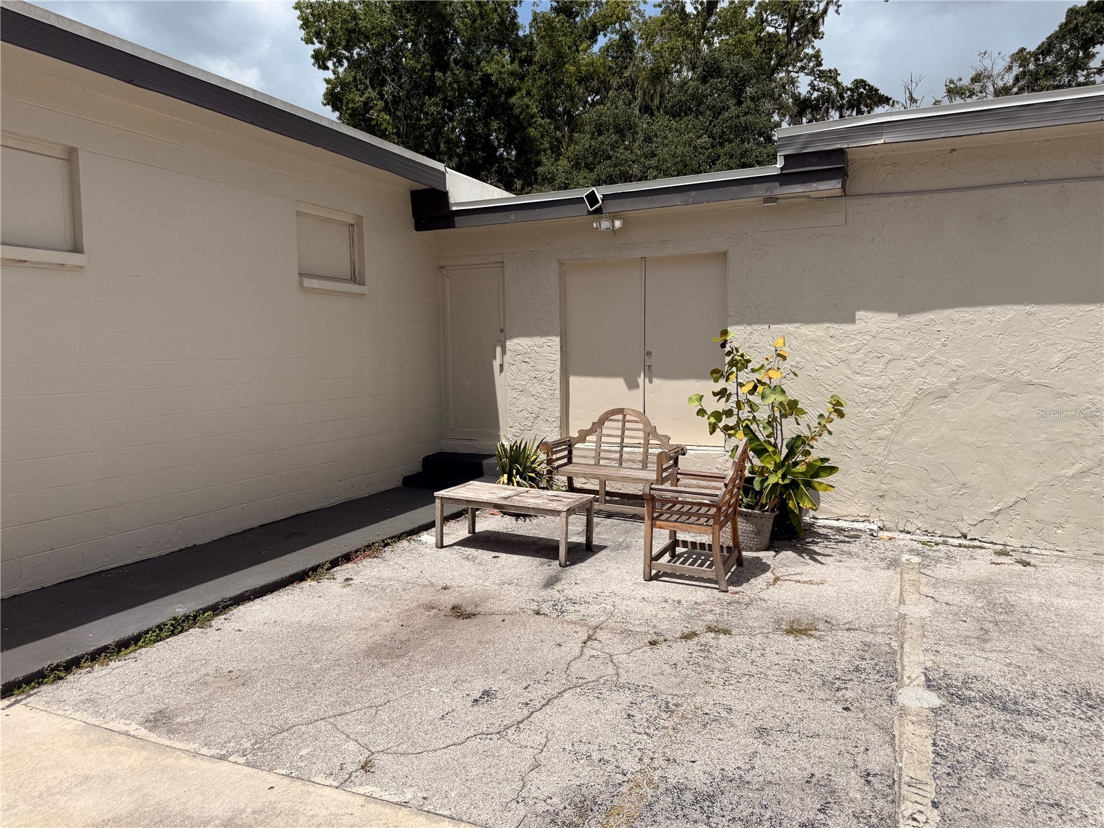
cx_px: 552
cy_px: 414
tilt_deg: -4.4
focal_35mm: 24
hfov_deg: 71.6
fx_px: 765
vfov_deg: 56.8
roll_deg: +0.0
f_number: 1.78
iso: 80
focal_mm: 6.76
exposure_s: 1/8130
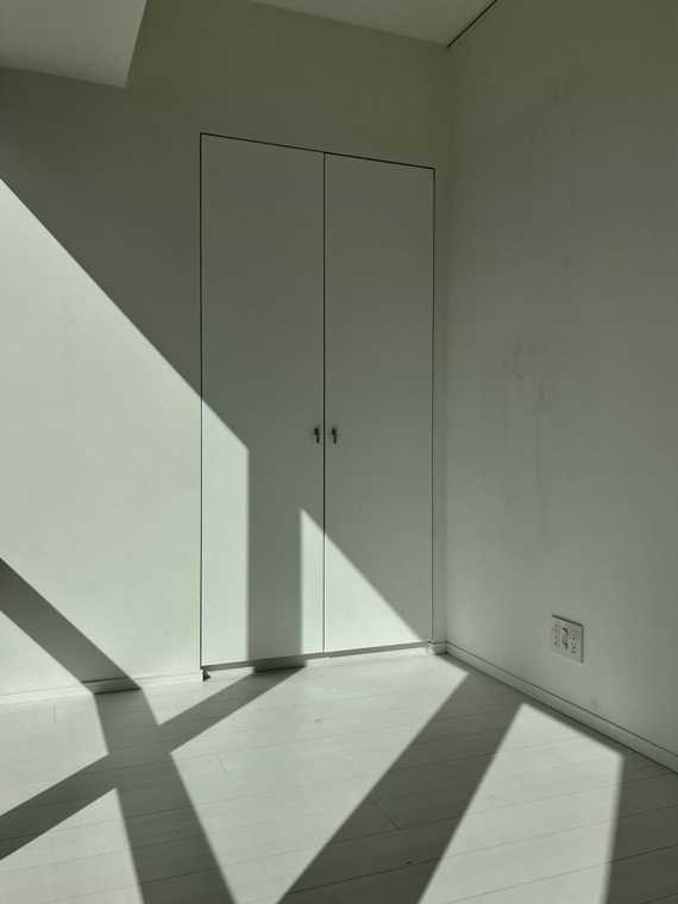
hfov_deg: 49.7
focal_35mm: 28
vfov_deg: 63.4
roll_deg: +0.1
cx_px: 339
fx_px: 731
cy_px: 452
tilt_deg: +0.1
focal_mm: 3.99
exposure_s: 1/4425
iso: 32
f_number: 1.8
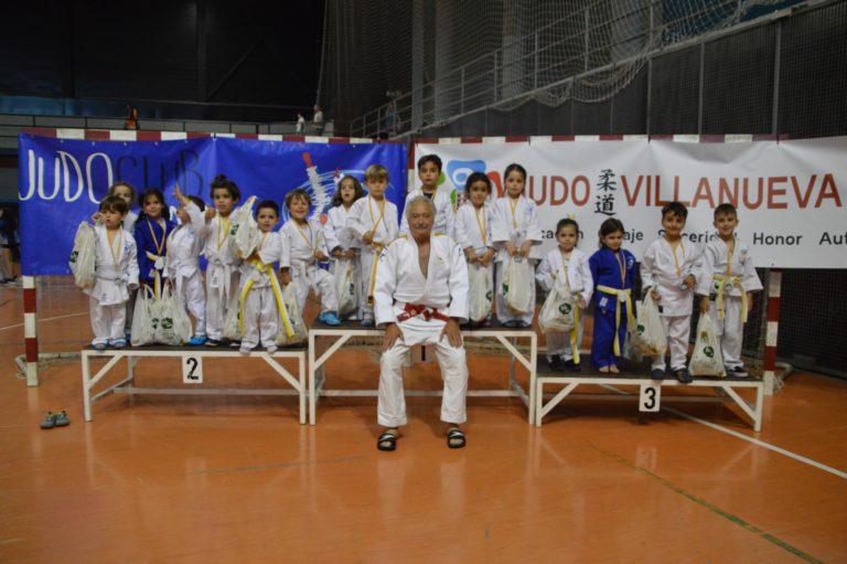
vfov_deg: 43.6
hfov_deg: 62.0
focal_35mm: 30
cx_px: 424
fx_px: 705
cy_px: 282
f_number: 3.5
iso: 3200
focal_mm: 20
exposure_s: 1/500
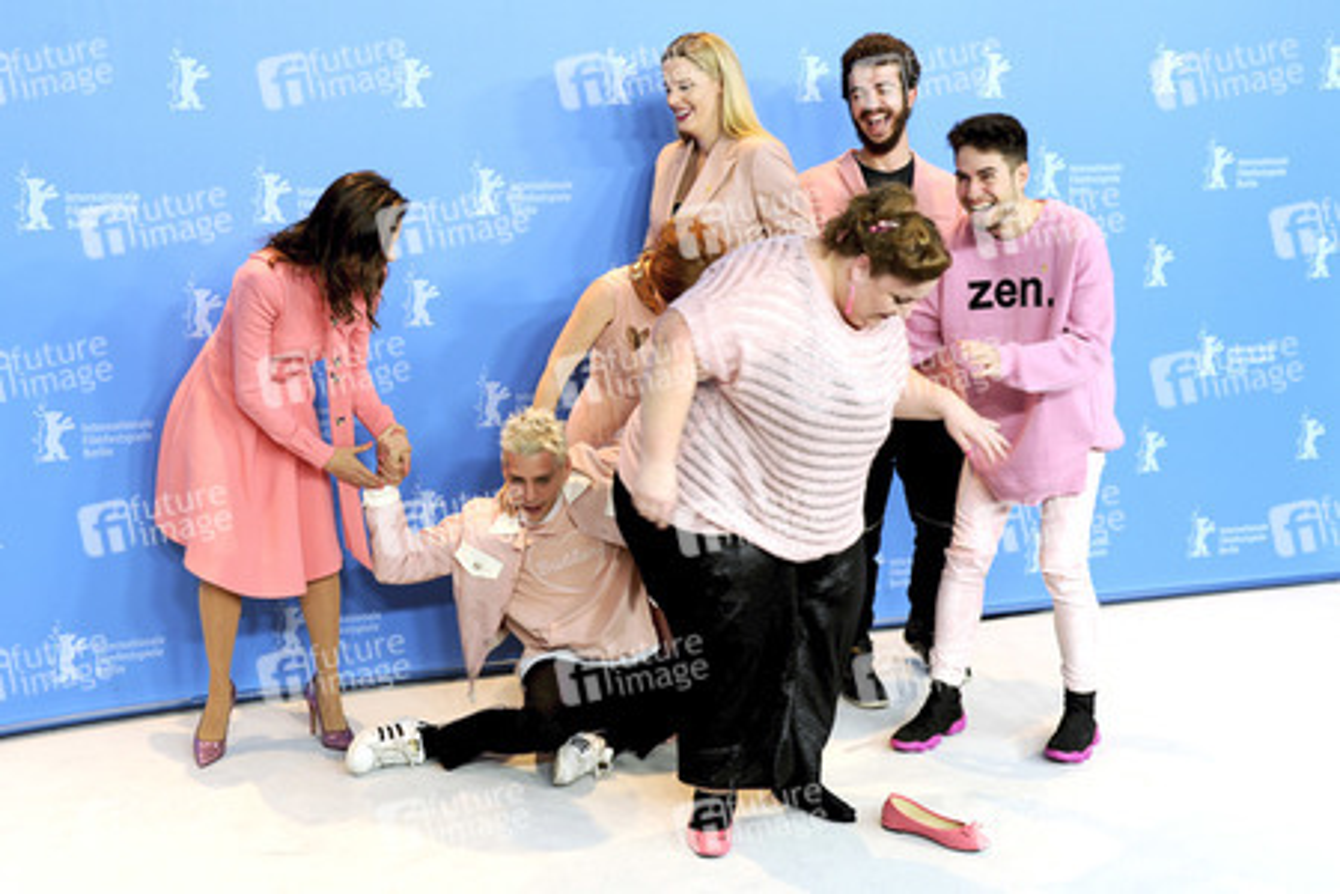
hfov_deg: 50.7
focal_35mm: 38
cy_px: 447
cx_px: 670
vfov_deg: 35.1
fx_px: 1414
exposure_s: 1/60
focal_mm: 38
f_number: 4
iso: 1000
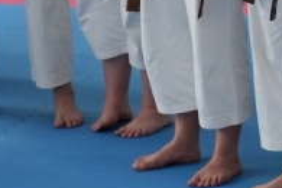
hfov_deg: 9.4
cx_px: 406
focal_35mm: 213
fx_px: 1668
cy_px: -111
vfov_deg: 6.4
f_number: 4
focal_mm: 52
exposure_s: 1/640
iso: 3200
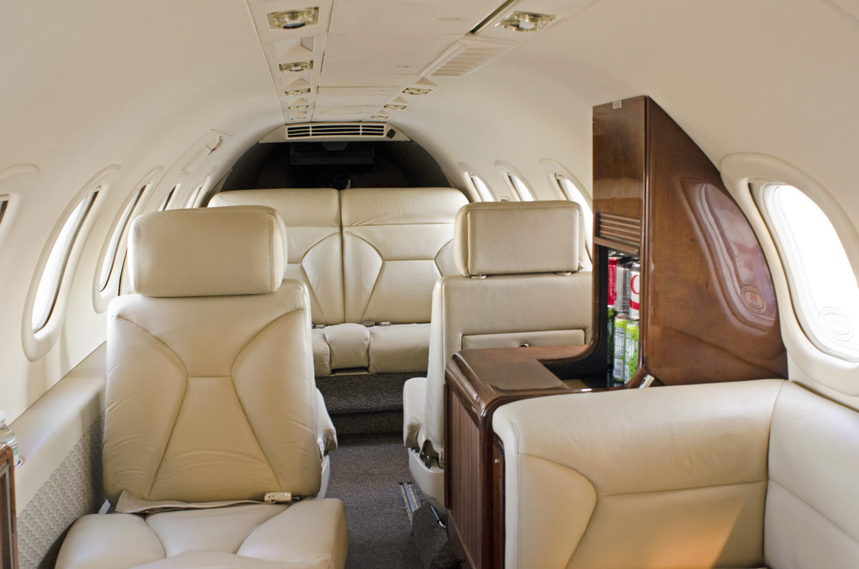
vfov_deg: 36.7
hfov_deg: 53.2
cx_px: 430
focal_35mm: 36
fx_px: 857
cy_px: 284
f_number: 5
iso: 500
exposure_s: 1/50
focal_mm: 24
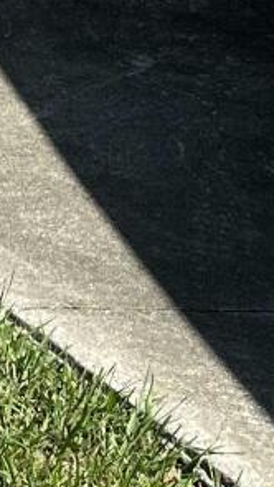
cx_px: -503
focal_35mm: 192
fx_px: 2479
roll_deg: +1.8
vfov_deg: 11.2
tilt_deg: -19.5
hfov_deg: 5.9
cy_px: 74
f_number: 1.6
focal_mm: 5.1
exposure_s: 1/2825
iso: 50
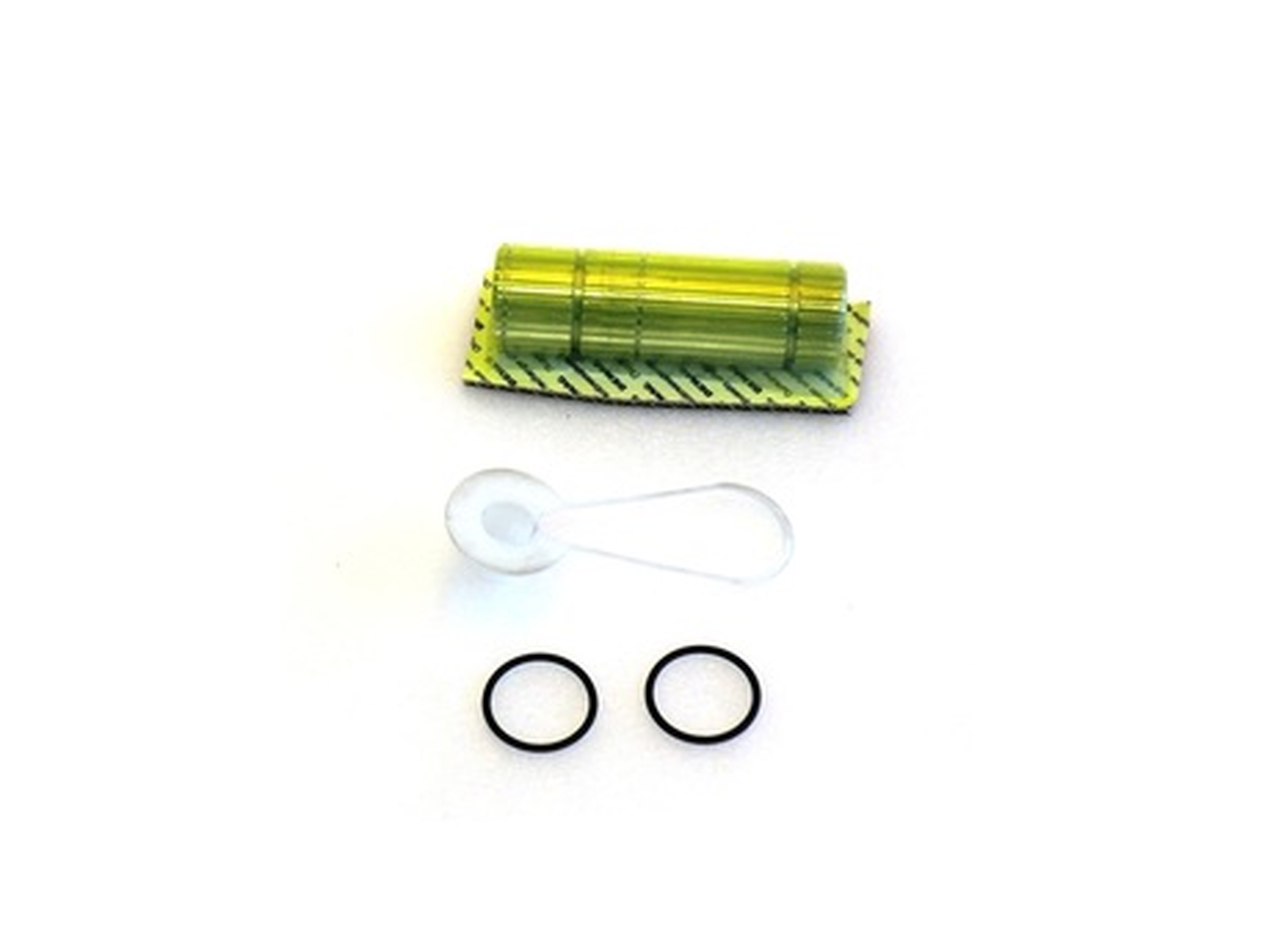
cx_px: 635
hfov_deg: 31.2
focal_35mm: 62
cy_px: 476
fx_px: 2275
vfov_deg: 23.7
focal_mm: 11.16
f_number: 4.3
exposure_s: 1/60
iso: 125
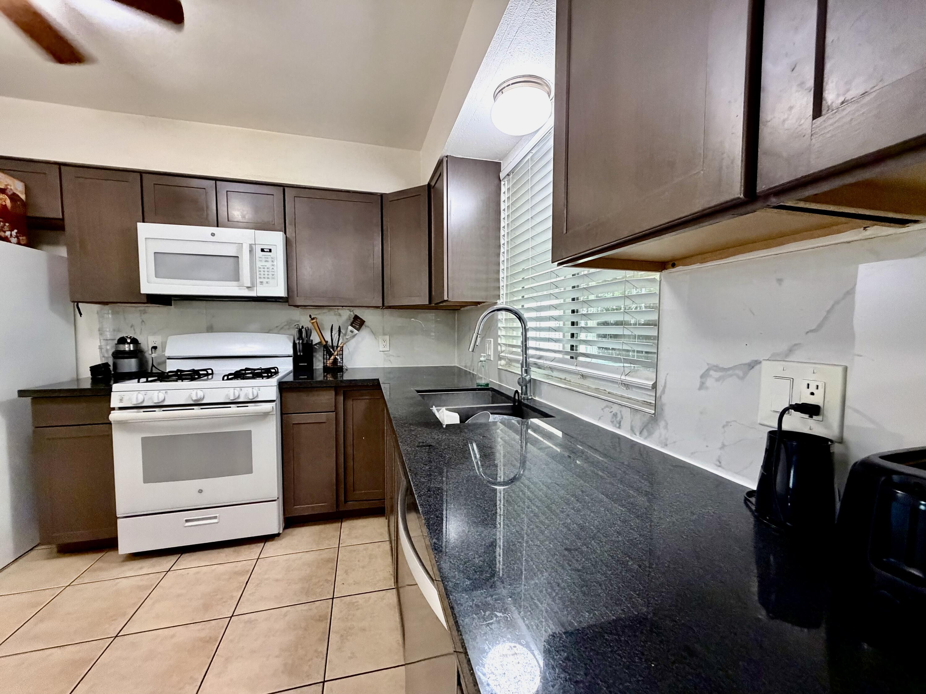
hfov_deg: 102.1
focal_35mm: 14
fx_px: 375
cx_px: 463
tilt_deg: -2.5
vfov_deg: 85.7
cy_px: 347
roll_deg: +0.4
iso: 640
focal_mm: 2.22
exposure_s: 1/60
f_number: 2.2
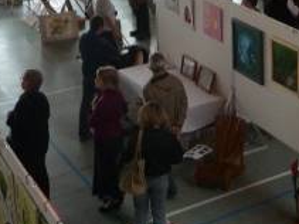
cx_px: 330
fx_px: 734
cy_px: -51
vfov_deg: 16.6
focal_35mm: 85
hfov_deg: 21.8
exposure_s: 1/60
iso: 100
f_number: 3.3
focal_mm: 4.7
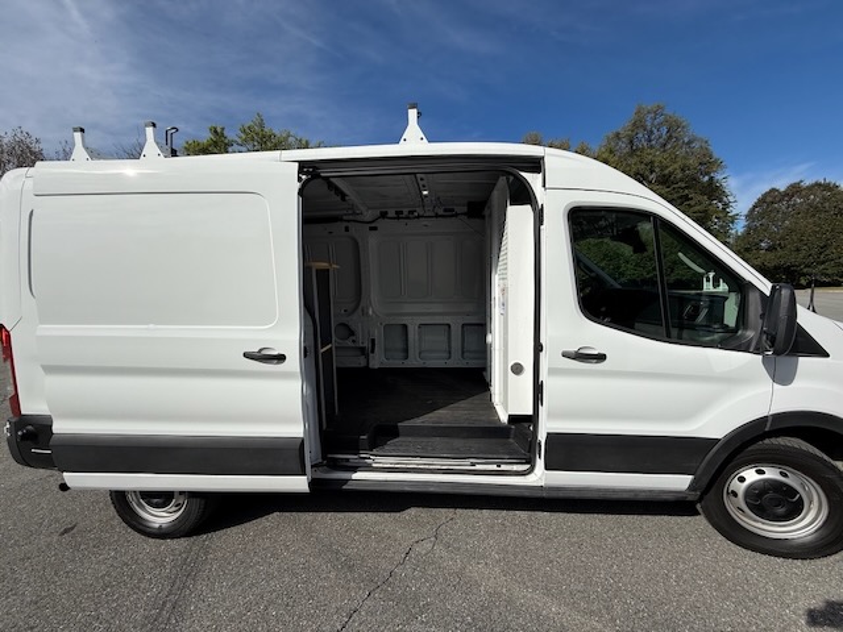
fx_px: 341
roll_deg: +1.7
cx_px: 422
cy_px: 316
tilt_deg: -0.8
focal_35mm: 14
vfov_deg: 85.7
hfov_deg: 102.1
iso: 50
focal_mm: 2.22
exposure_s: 1/4149
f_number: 2.2
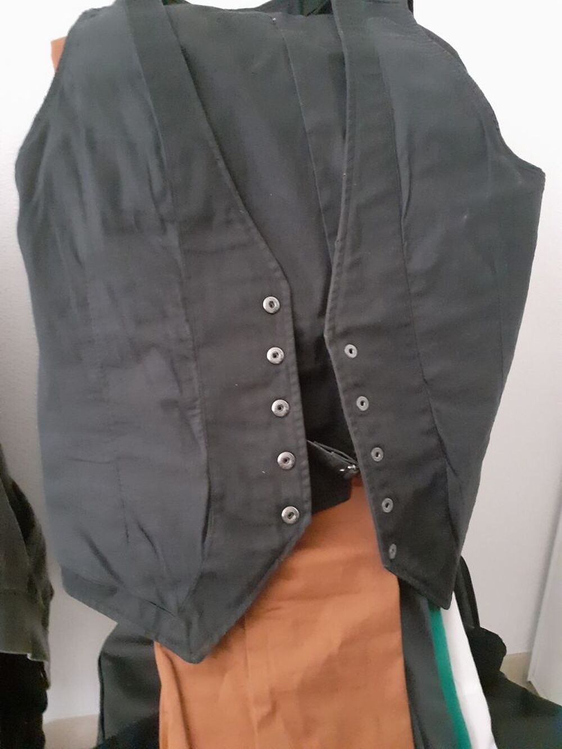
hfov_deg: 51.4
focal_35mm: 27
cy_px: 374
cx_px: 281
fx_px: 584
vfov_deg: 65.3
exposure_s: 1/17
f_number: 1.9
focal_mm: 3.6
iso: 1250
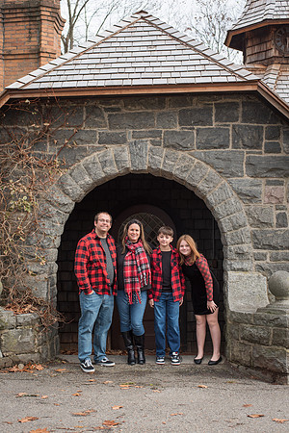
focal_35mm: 50
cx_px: 144
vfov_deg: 39.6
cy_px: 216
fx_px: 602
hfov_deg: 27.0
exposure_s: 1/200
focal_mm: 50
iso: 100
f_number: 4.5
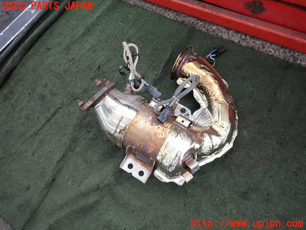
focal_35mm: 25
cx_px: 153
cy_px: 115
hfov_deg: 69.4
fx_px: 221
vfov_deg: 54.9
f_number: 2
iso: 200
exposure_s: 1/50
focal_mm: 4.5
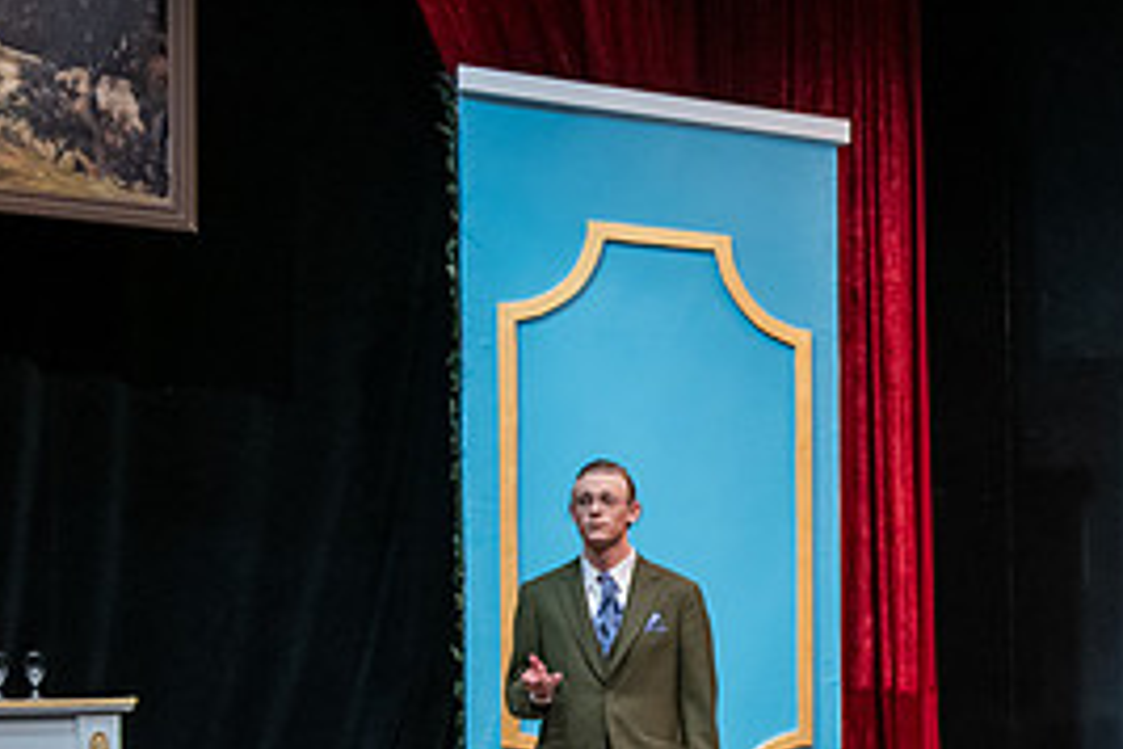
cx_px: 1190
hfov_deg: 25.0
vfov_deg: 17.6
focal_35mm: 76
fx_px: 2371
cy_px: 726
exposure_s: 1/200
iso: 4000
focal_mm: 35
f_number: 2.8
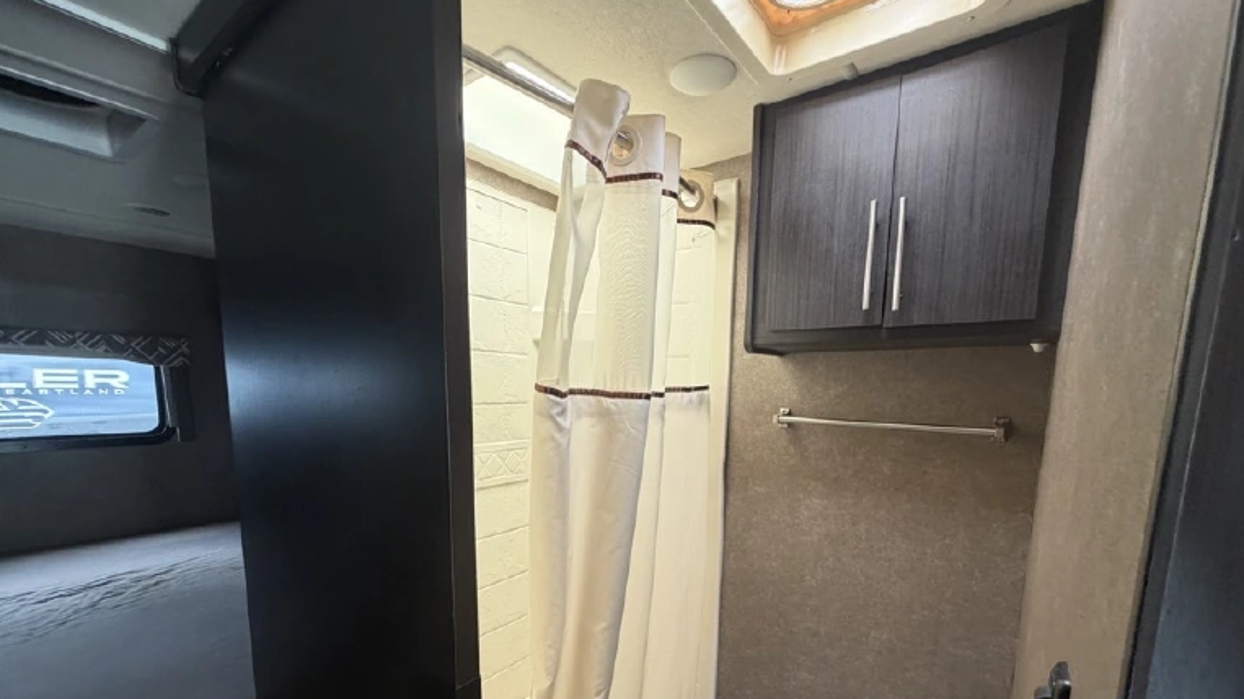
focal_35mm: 16
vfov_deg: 65.6
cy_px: 455
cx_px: 616
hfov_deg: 99.4
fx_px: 528
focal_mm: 2.22
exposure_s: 1/121
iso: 250
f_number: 2.2
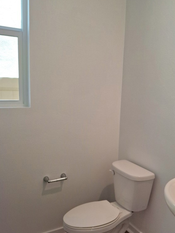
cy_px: 129
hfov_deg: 41.3
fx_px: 229
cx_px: 116
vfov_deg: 53.8
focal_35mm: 34
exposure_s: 1/120
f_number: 1.8
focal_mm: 4.69
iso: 32
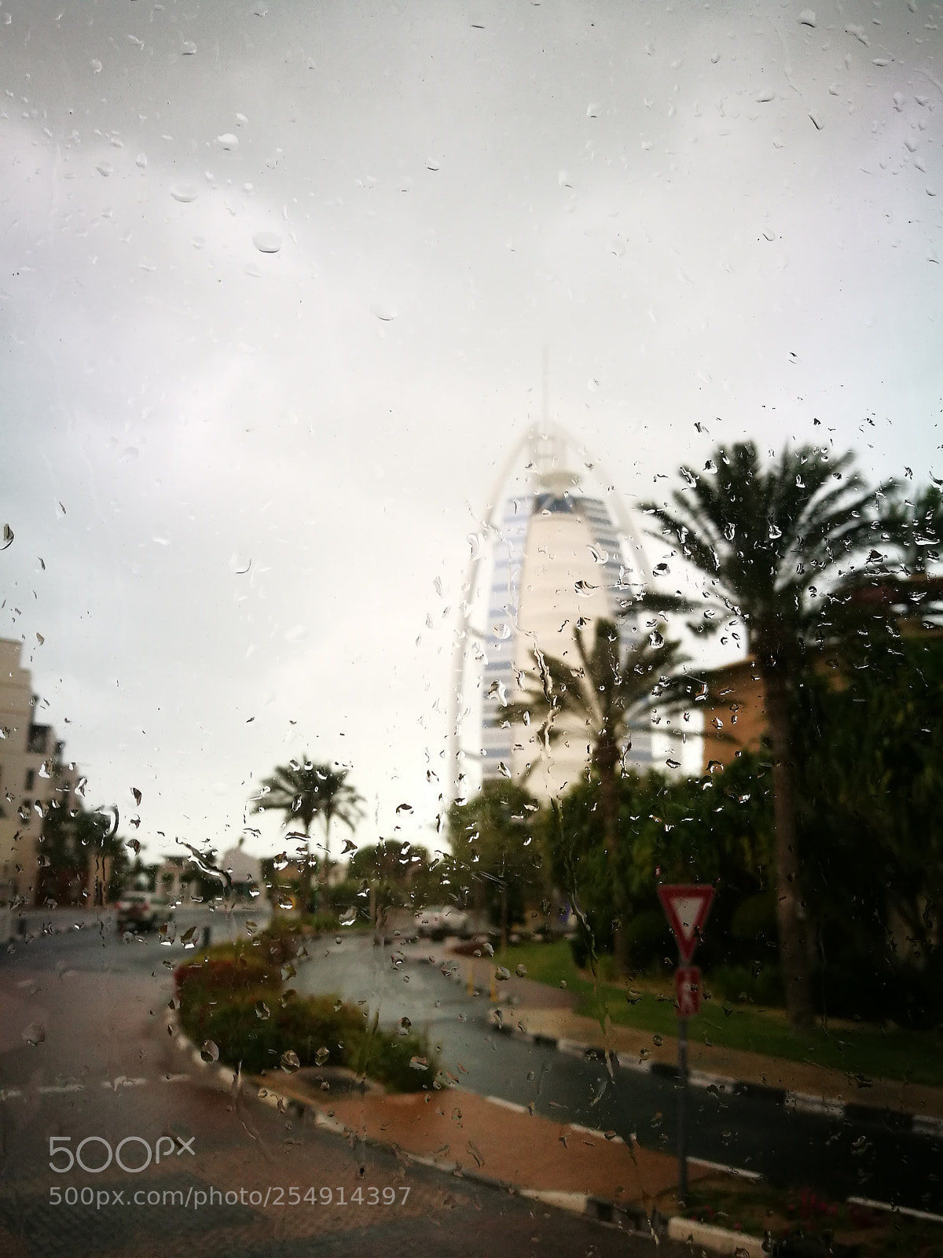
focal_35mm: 27
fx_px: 981
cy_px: 629
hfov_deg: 51.4
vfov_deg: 65.3
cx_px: 472
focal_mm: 4.5
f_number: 2.2
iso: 160
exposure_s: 1/60
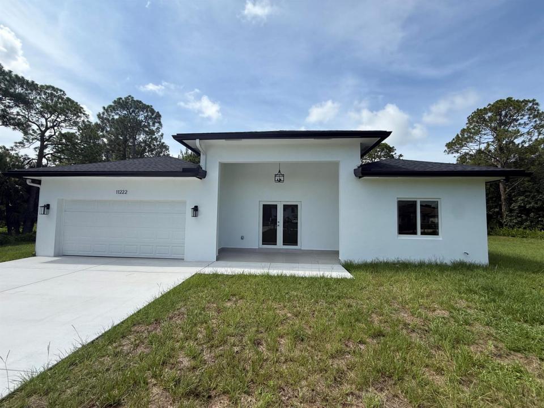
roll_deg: -2.5
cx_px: 272
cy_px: 204
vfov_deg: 85.7
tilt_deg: +3.6
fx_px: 220
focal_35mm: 14
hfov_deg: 102.1
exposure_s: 1/2024
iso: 50
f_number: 2.2
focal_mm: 2.22
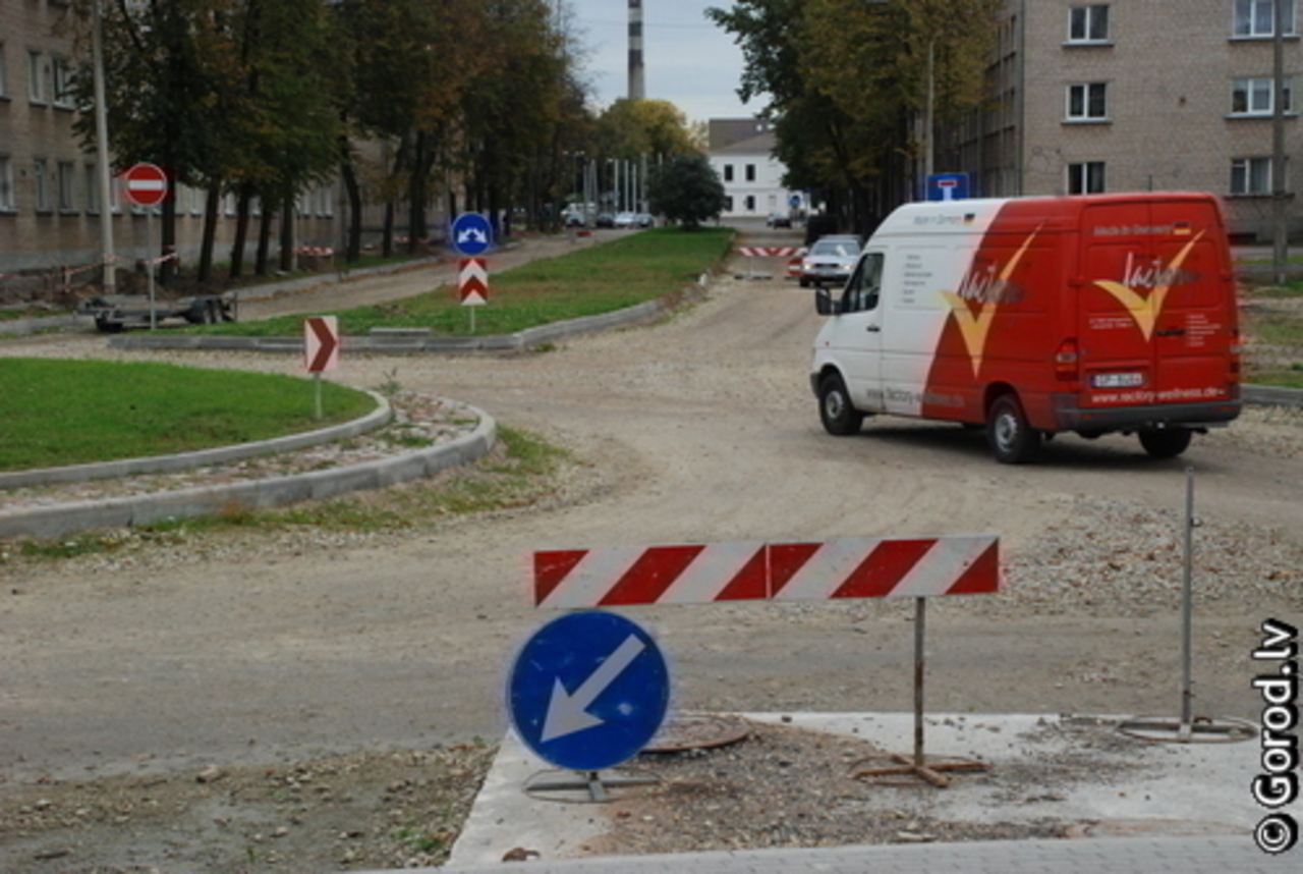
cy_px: 437
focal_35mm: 78
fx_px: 2828
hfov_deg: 25.9
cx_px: 652
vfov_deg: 17.6
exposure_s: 1/90
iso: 640
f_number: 13
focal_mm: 52
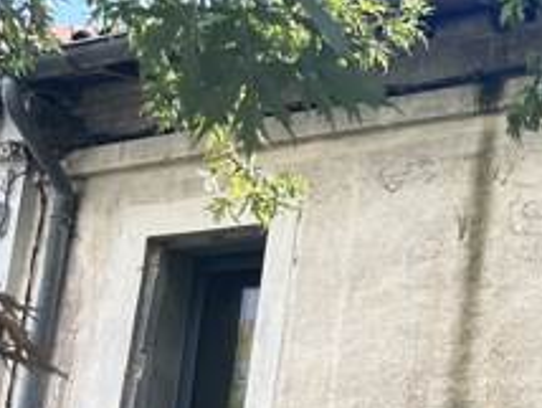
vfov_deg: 14.0
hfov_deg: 17.1
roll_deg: -2.7
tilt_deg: +10.2
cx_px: 930
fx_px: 1520
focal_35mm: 97
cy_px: 674
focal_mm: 5.1
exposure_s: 1/602
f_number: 1.6
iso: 50
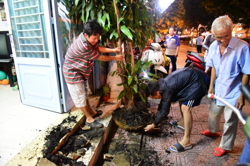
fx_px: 167
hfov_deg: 73.8
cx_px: 125
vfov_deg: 53.1
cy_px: 83
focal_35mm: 24
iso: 12800
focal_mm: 24
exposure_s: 1/100
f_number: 2.8
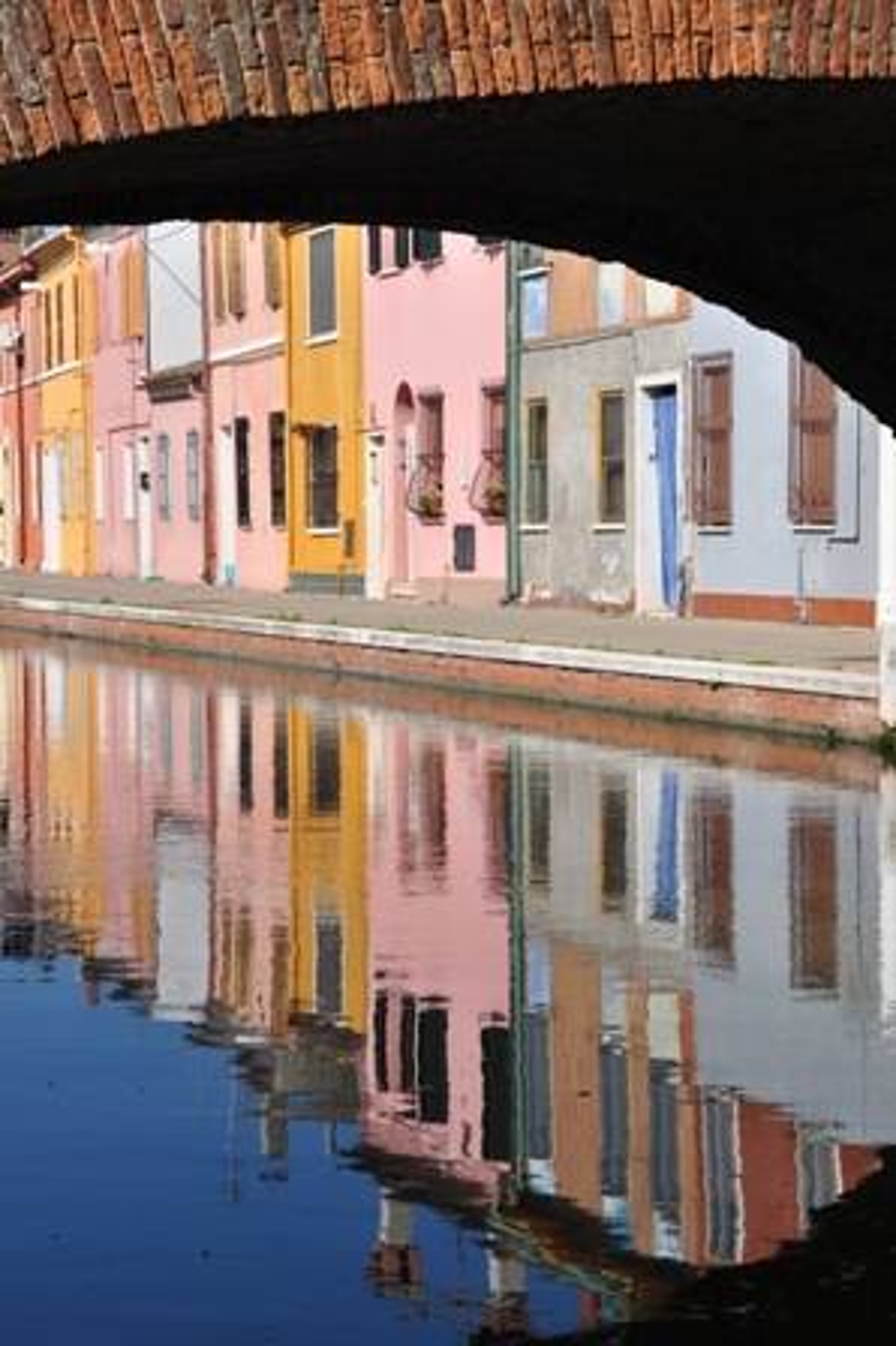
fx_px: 3926
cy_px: 673
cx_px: 448
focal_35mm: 105
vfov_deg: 19.5
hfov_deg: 13.0
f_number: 11
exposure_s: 1/125
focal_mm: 70
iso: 200
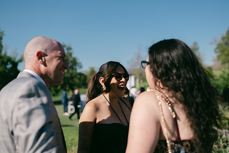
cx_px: 114
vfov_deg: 37.9
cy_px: 76
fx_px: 223
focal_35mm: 35
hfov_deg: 54.4
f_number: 2
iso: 64
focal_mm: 35
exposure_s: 1/5000
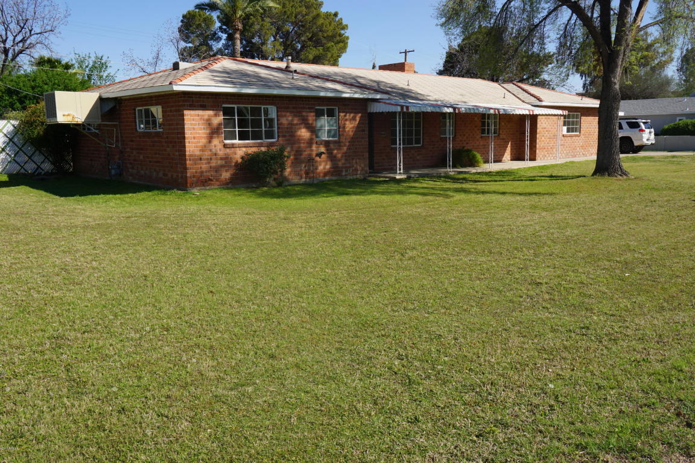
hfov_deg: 61.9
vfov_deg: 43.6
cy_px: 232
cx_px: 348
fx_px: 579
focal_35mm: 30
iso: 100
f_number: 14
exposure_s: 1/100
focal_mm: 20
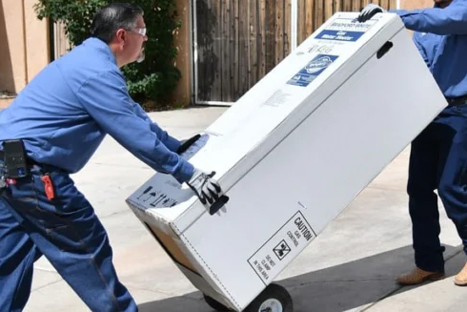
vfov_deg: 19.7
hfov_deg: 29.0
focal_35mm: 69
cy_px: 138
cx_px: 322
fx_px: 895
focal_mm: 22
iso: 125
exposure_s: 1/6400
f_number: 2.8
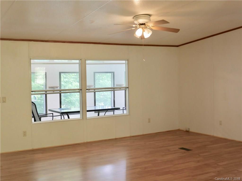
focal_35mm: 48
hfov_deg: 39.6
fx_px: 336
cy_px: 90
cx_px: 121
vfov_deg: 30.3
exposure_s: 1/60
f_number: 5.2
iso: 640
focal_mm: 24
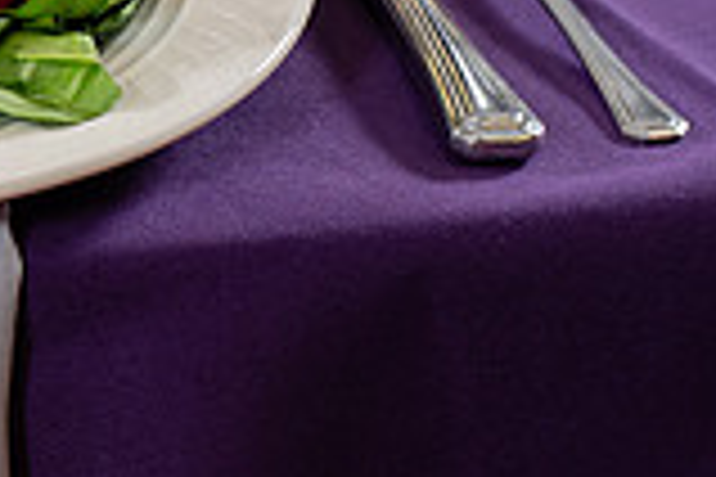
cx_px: -351
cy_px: -151
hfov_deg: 10.9
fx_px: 3619
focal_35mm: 182
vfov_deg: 7.5
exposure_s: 1/200
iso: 320
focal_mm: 50
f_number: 4
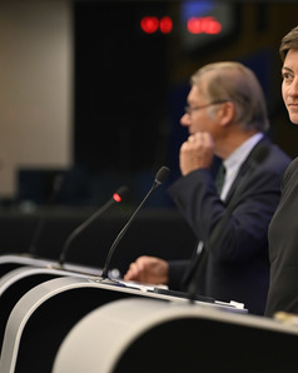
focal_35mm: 206
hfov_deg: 7.5
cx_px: 163
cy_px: 186
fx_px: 2273
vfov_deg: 9.4
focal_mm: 145
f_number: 2.8
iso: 1600
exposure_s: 1/320
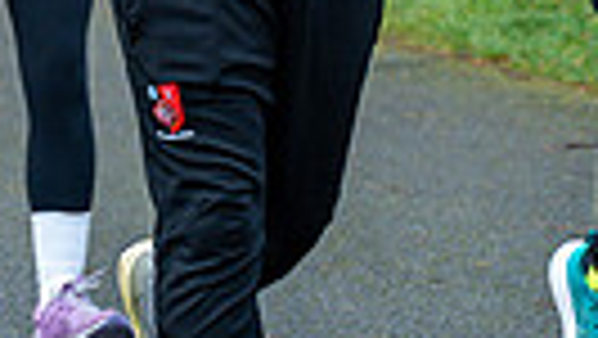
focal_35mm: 319
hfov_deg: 6.8
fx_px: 5061
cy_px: -237
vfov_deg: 3.8
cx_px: 121
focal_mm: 70
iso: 560
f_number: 2.8
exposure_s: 1/1250
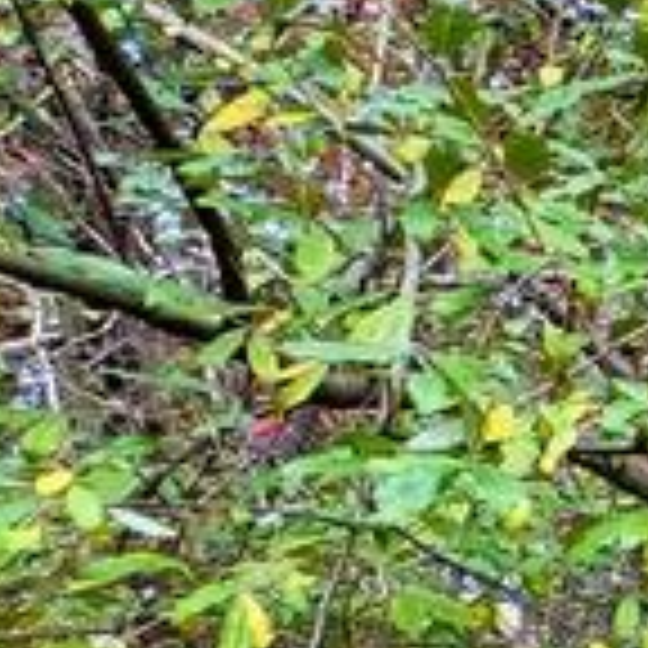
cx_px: 1908
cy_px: 580
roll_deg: -0.6
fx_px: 1864
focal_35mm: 88
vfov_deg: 19.4
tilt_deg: +15.0
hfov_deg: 11.6
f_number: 2.2
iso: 40
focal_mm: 2.22
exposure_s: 1/115
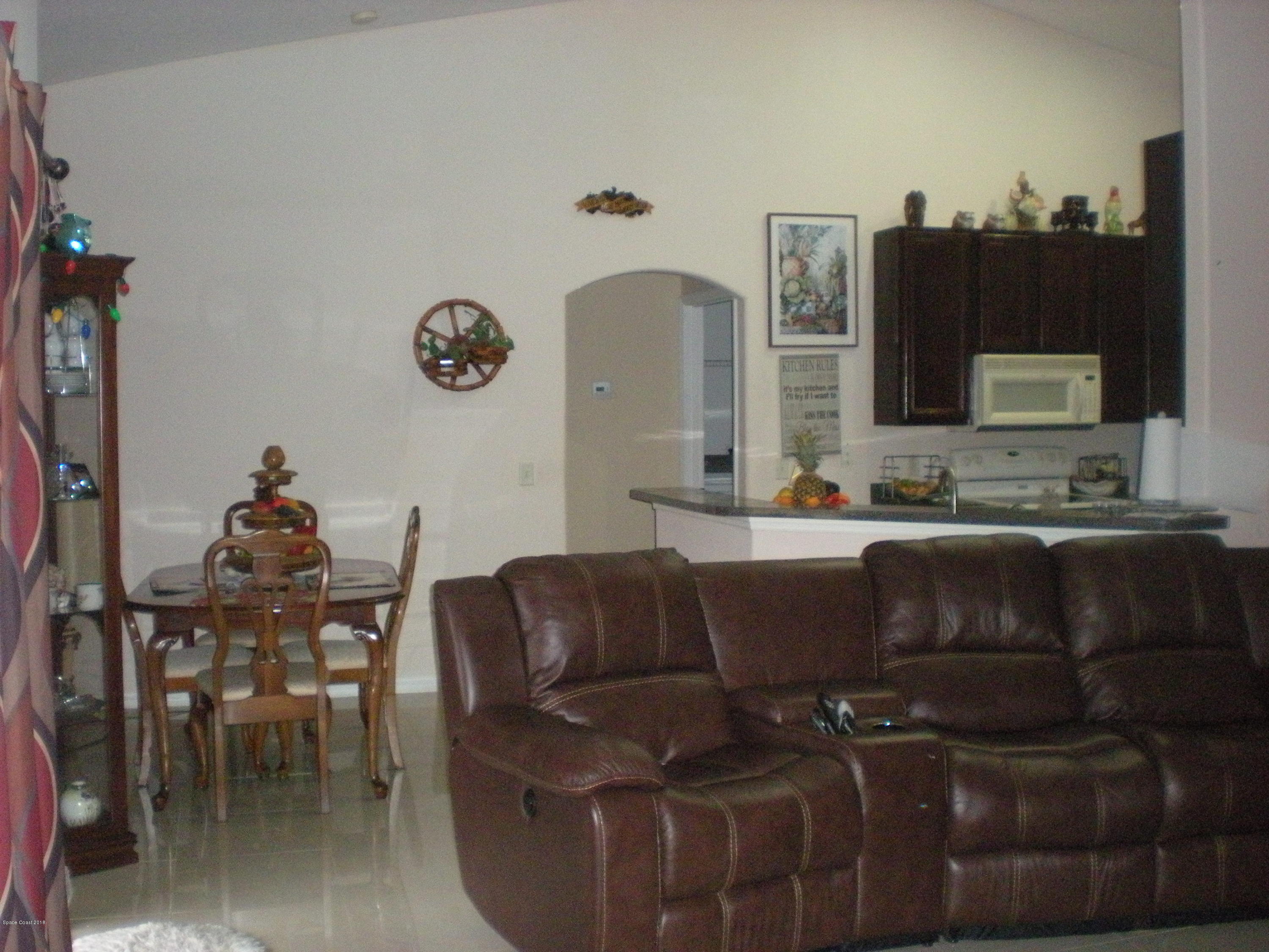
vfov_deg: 37.7
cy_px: 476
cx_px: 634
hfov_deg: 49.0
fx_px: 1393
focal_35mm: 38
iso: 610
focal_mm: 6.3
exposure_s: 1/60
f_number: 3.1
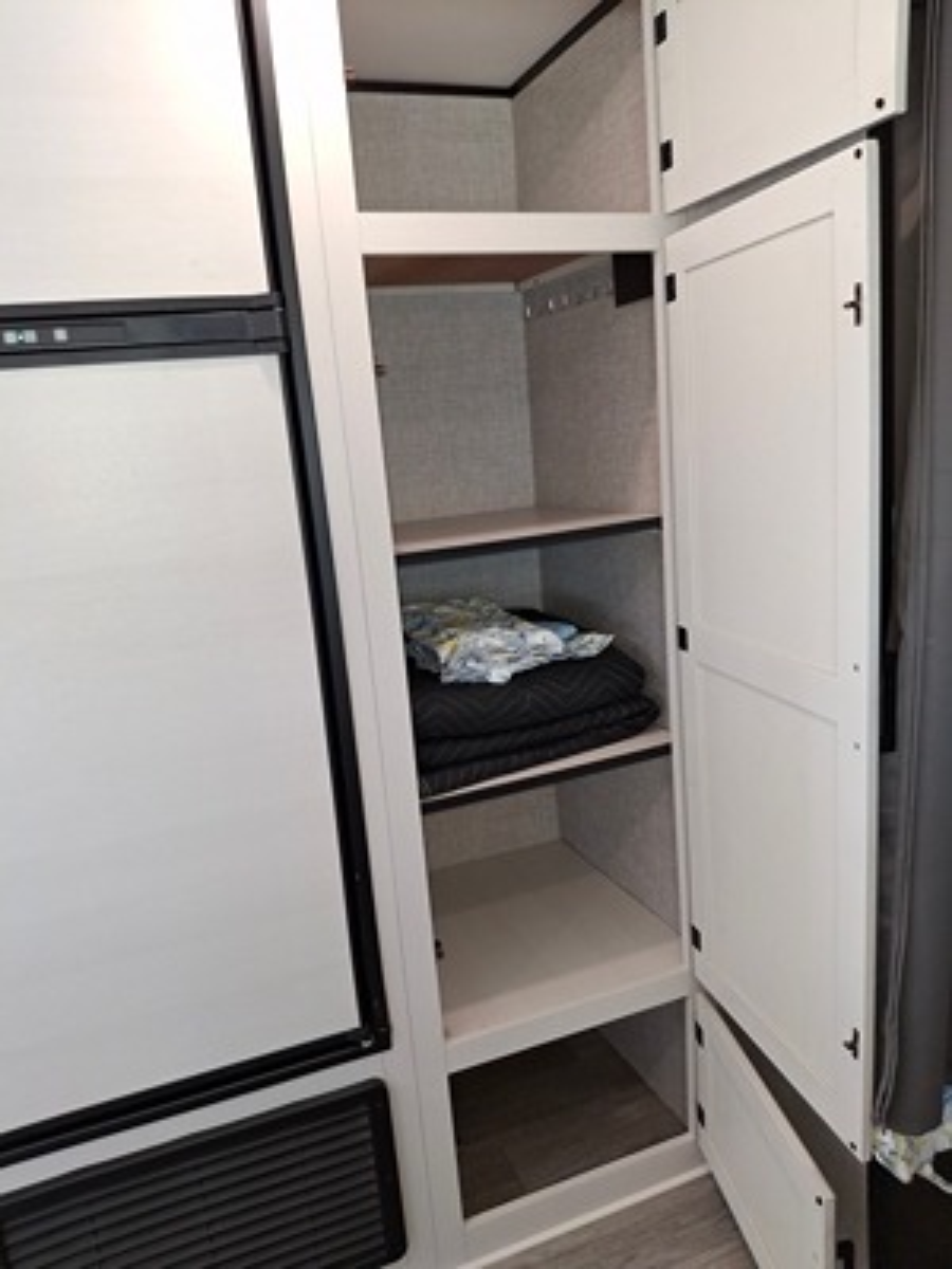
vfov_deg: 69.4
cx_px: 476
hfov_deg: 54.9
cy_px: 634
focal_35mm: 25
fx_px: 917
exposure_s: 1/120
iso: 250
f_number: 1.8
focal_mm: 4.69
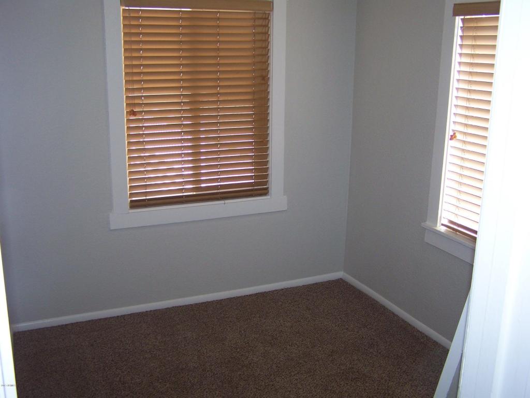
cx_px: 265
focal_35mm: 38
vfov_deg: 37.7
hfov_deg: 49.0
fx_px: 582
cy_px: 199
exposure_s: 1/60
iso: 80
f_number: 2.8
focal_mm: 6.3
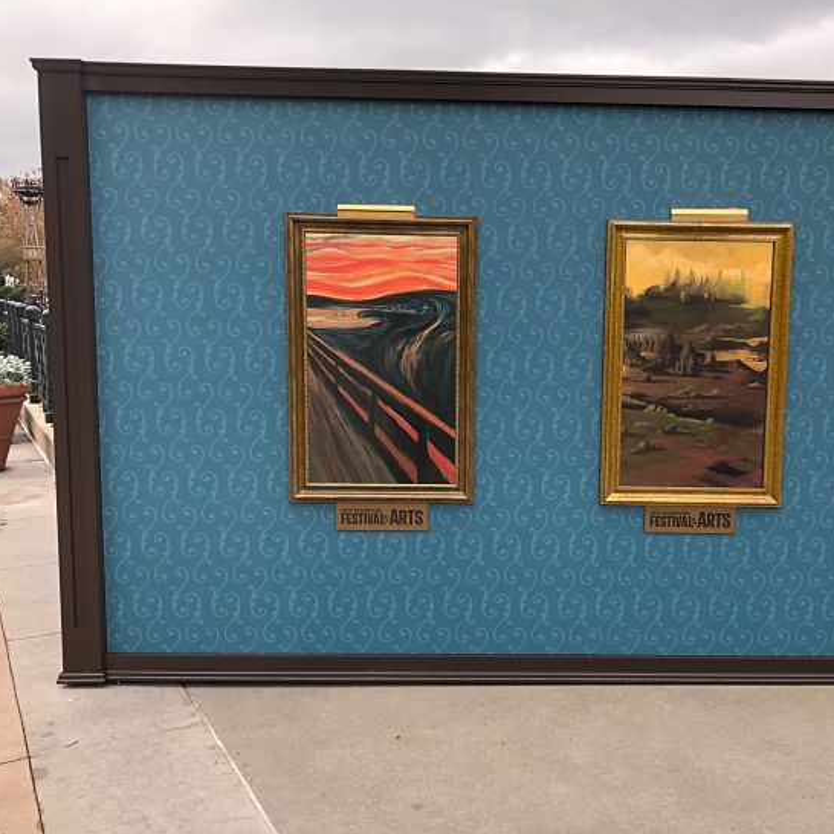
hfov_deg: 48.0
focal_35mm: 34
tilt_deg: -8.7
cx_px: 519
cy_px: 422
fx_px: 927
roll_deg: +0.4
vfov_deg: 48.4
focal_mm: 3.99
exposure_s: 1/408
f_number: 1.8
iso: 20
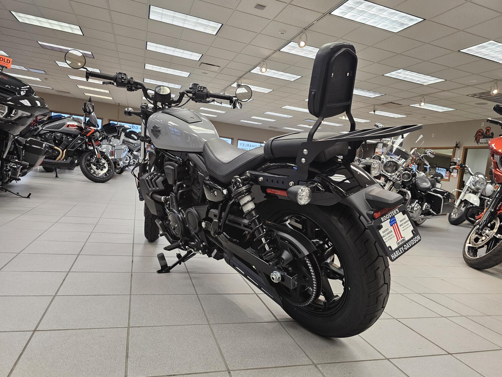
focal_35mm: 23
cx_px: 251
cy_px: 188
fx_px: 334
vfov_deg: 58.9
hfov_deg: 73.9
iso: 250
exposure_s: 1/120
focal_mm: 6.3
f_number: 1.7
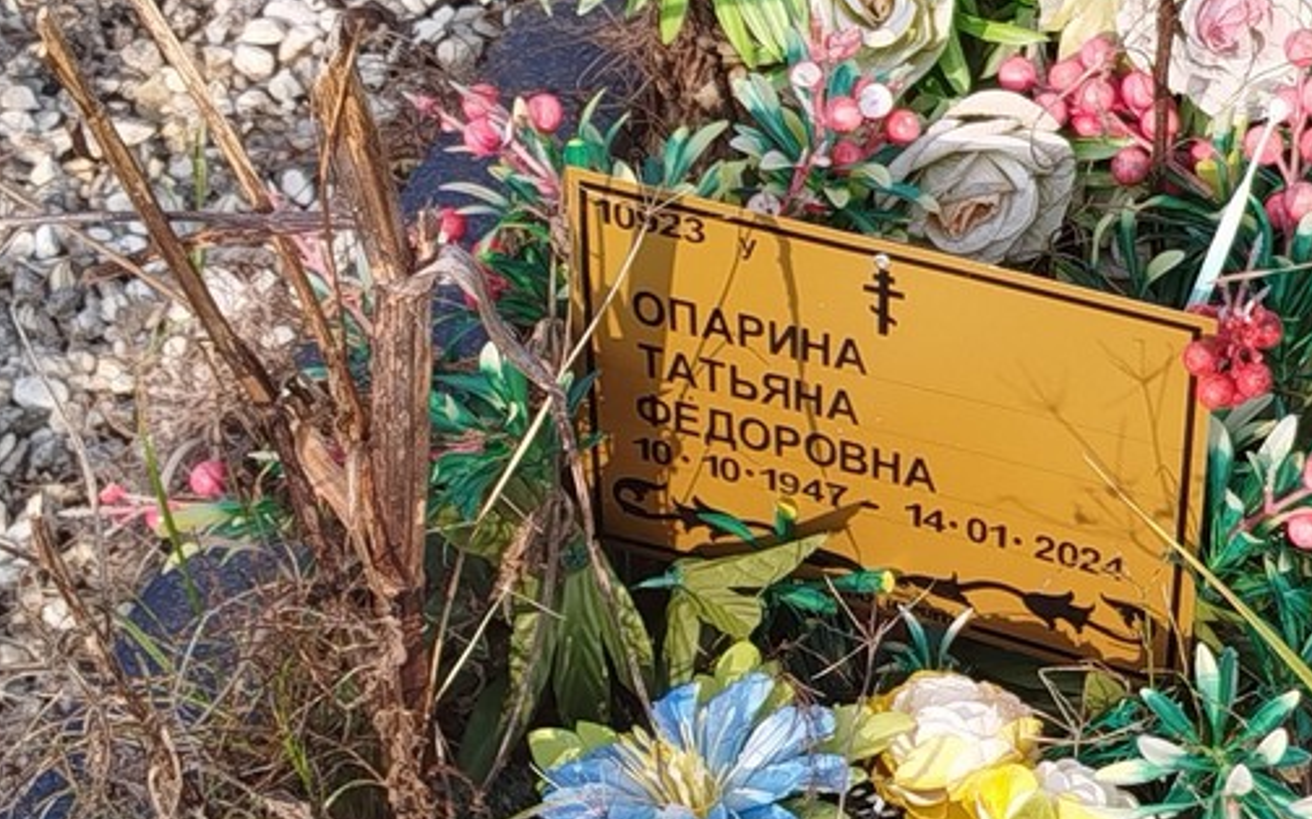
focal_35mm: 113
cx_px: 835
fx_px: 4039
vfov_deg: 11.6
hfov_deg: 18.4
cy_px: 368
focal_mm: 5.31
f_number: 1.7
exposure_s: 1/378
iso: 50
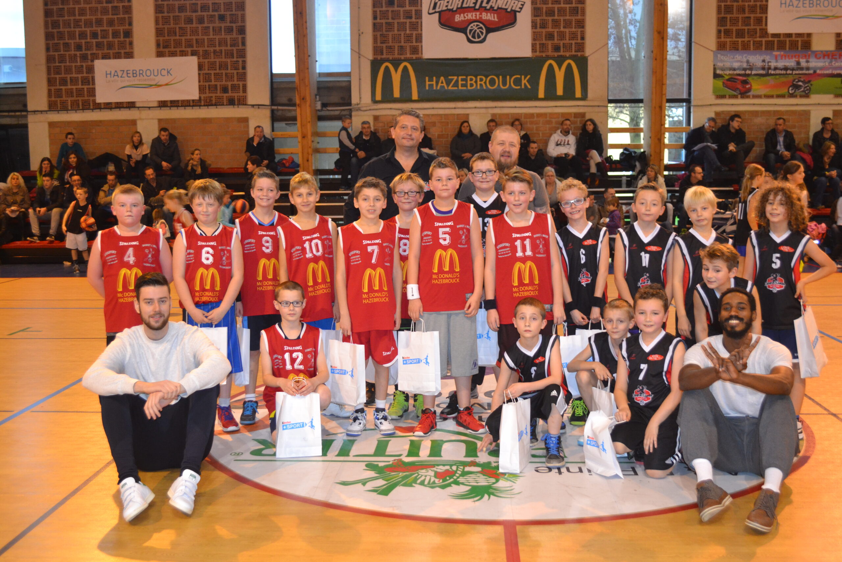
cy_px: 281
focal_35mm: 39
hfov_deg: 49.6
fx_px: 912
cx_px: 421
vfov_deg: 34.2
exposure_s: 1/60
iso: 1400
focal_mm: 26
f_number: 4.2
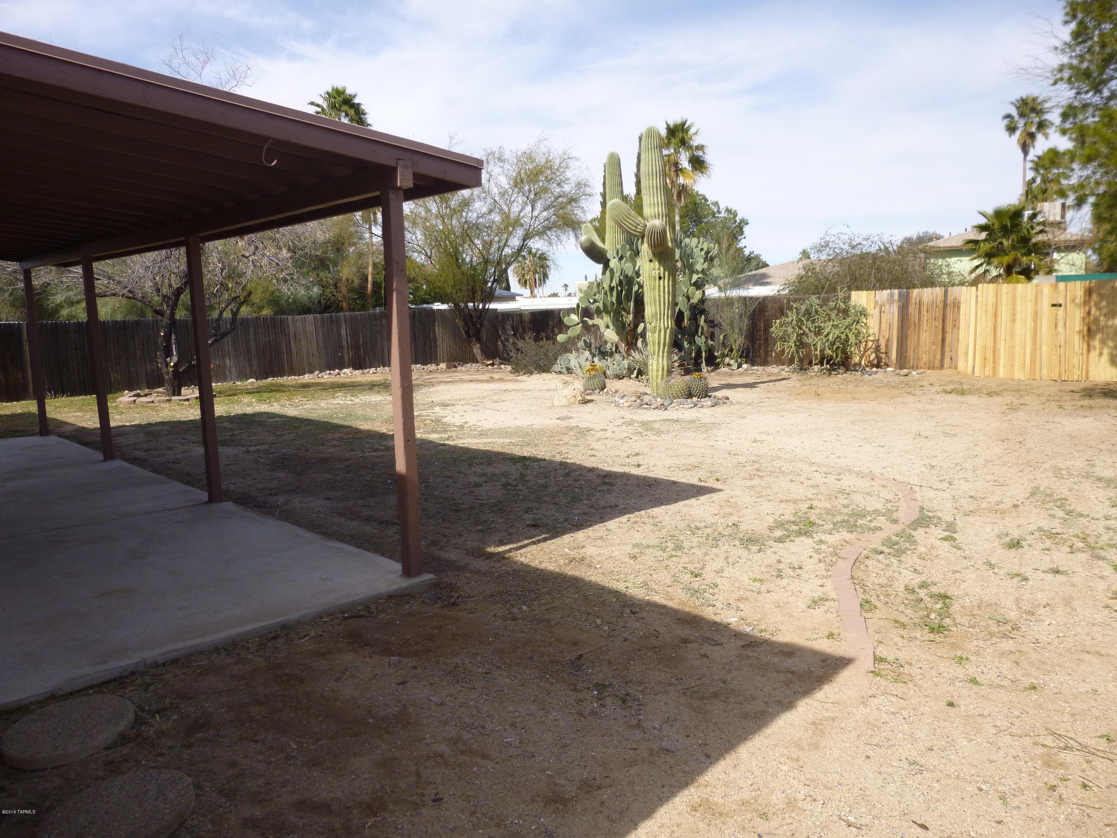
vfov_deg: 54.9
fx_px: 807
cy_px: 419
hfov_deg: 69.4
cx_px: 558
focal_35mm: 25
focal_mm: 4.5
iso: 100
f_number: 3.1
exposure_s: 1/1000
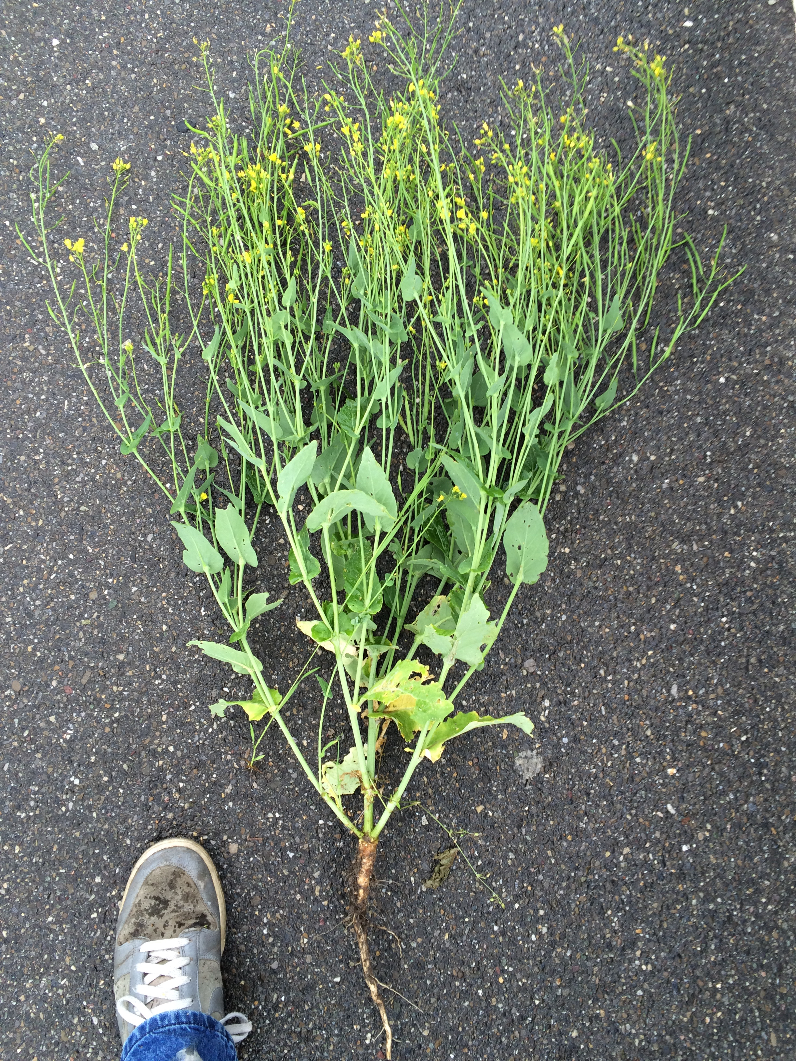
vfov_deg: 61.7
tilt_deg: -81.6
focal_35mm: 29
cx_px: 398
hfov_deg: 48.2
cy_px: 530
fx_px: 889
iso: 40
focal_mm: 4.15
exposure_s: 1/100
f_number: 2.2
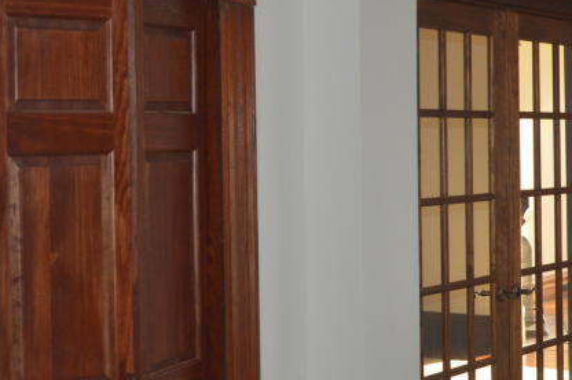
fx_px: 1190
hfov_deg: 26.4
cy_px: 160
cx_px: 476
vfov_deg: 18.1
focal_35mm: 75
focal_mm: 18
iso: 400
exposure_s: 1/60
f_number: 4
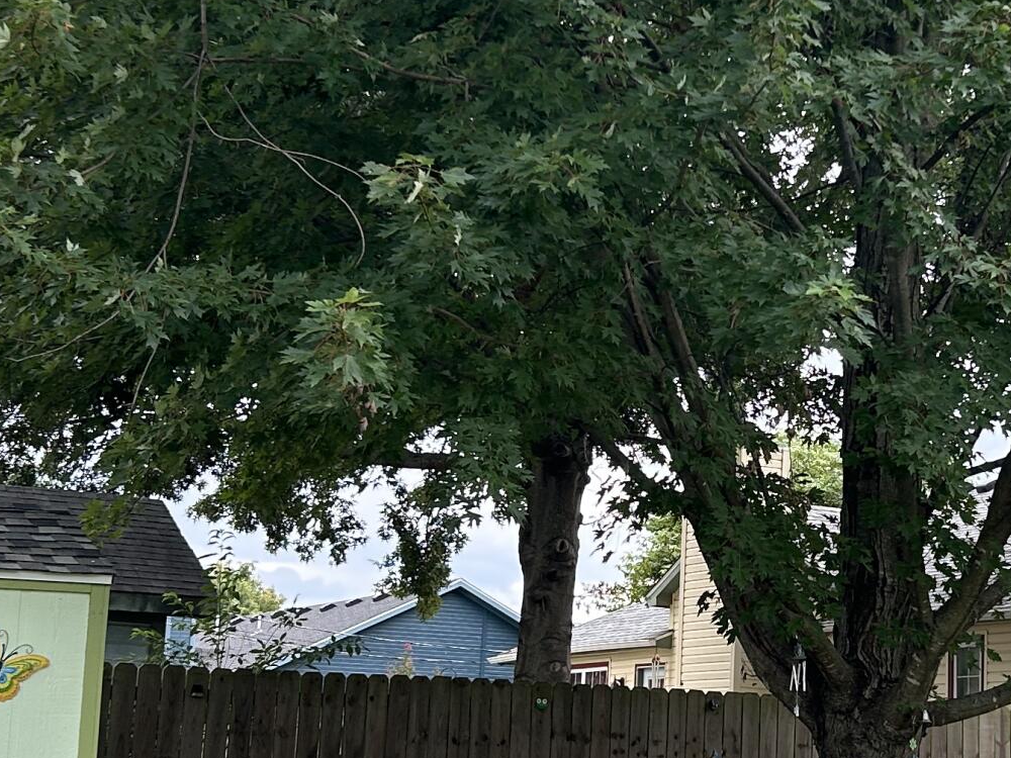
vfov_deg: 18.9
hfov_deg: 24.7
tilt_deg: +10.8
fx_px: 2278
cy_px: 381
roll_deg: -1.1
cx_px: 763
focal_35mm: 78
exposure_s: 1/567
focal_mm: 5.7
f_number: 1.5
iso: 50
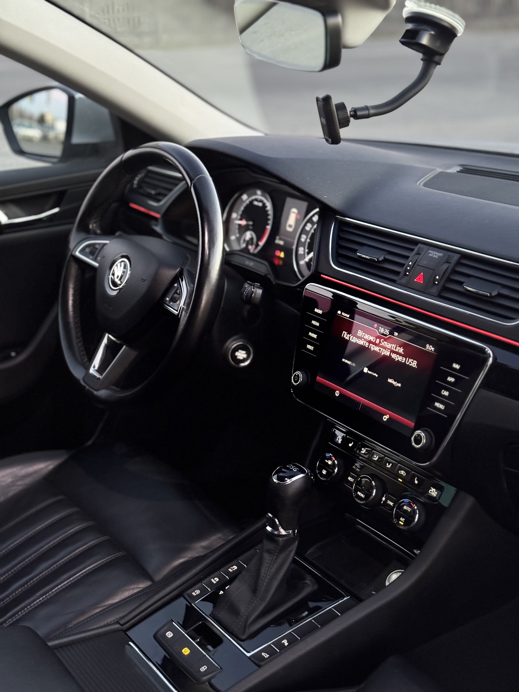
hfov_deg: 30.3
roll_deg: +2.5
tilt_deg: -21.1
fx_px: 960
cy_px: 346
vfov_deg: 39.7
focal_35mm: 48
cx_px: 260
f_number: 1.78
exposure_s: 1/35
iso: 500
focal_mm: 6.76
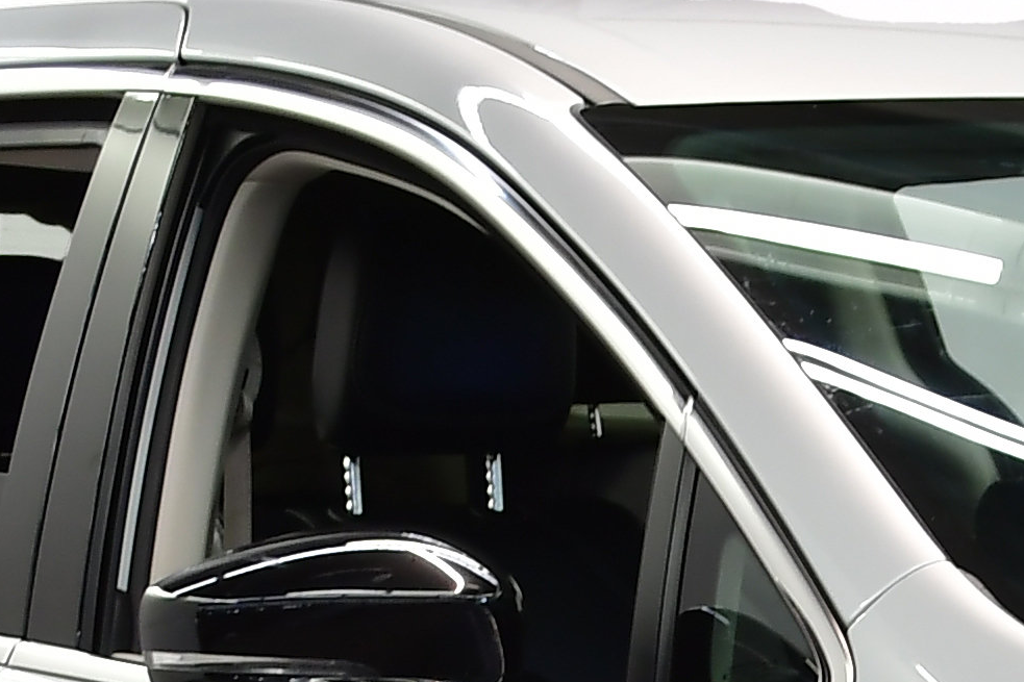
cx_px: 1278
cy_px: 1231
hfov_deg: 10.8
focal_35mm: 187
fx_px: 5318
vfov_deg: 7.1
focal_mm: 22
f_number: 4
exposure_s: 1/40
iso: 200
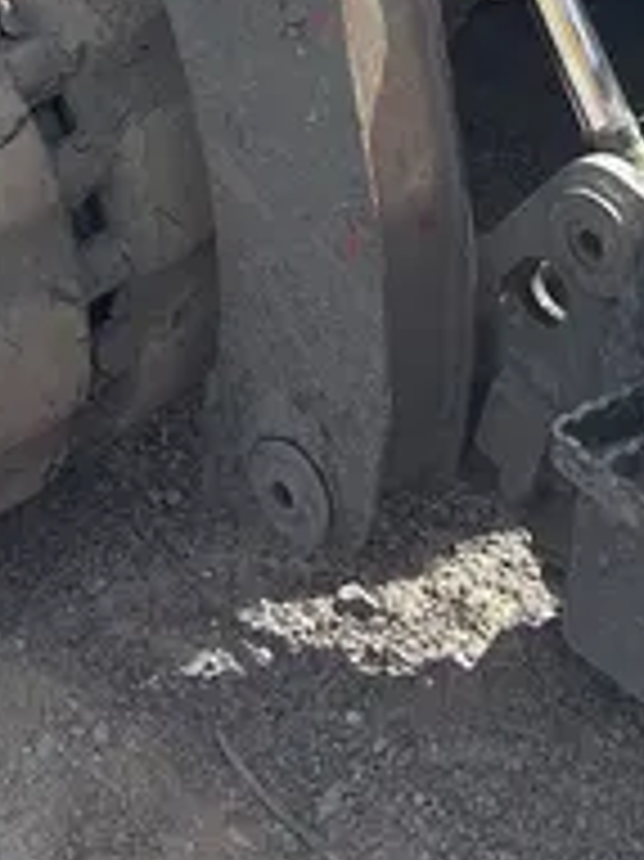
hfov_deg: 14.5
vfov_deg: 16.2
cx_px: -36
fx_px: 2483
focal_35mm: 100
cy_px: -741
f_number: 1.6
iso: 50
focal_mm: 5.96
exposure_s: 1/1477
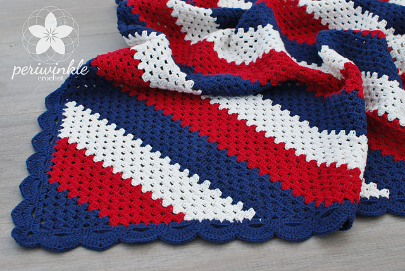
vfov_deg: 25.8
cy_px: 136
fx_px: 591
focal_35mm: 52
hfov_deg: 37.8
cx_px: 202
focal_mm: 35
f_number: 6.3
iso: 100
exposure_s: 1/160
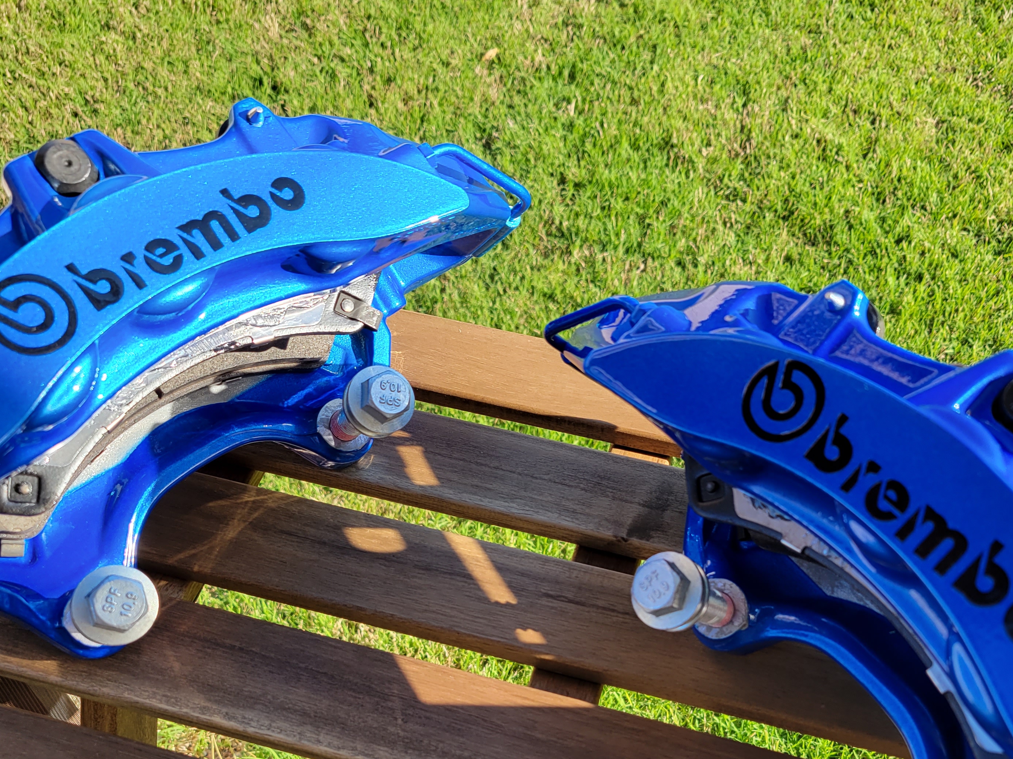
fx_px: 1112
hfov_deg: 48.8
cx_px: 580
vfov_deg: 37.3
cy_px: 501
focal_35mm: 38
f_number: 1.8
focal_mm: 5.4
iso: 40
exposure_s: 1/520
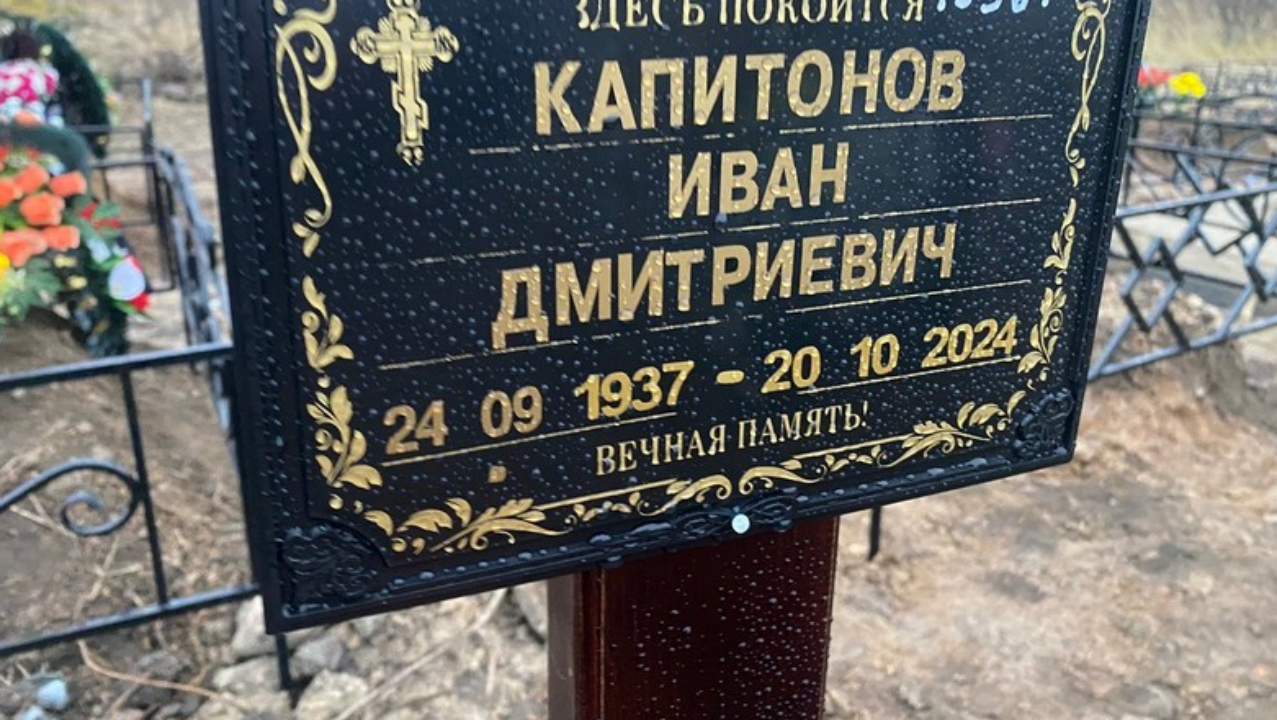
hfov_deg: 66.0
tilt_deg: -19.4
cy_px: 299
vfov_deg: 40.1
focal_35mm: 29
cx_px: 626
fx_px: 982
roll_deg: +1.3
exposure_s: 1/34
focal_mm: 4.25
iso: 640
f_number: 1.8
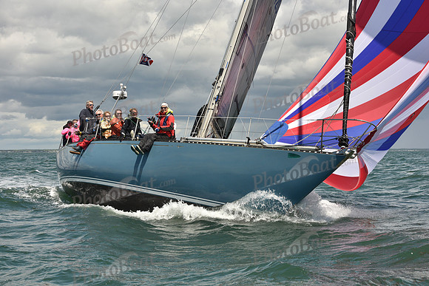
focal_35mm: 70
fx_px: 834
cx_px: 214
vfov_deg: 19.5
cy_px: 143
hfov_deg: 28.8
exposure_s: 1/800
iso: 320
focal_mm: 70
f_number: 11
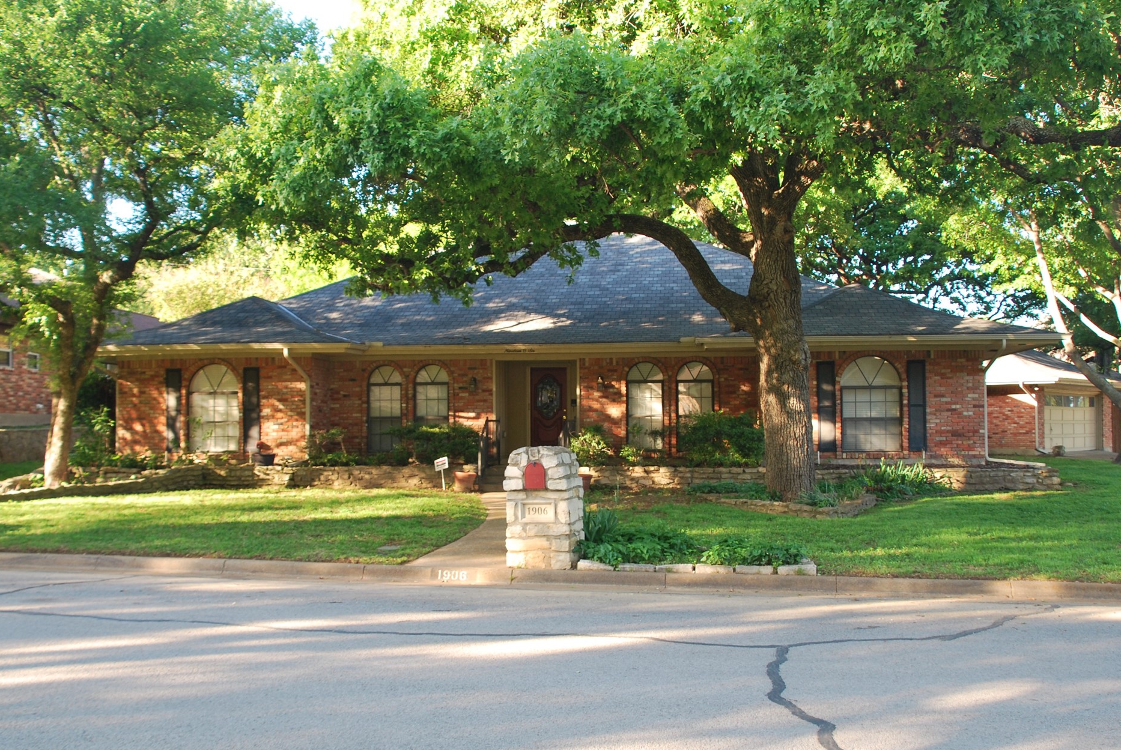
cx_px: 552
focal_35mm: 37
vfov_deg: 36.4
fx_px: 1140
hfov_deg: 52.3
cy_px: 399
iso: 200
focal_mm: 21
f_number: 4.5
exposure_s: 1/80
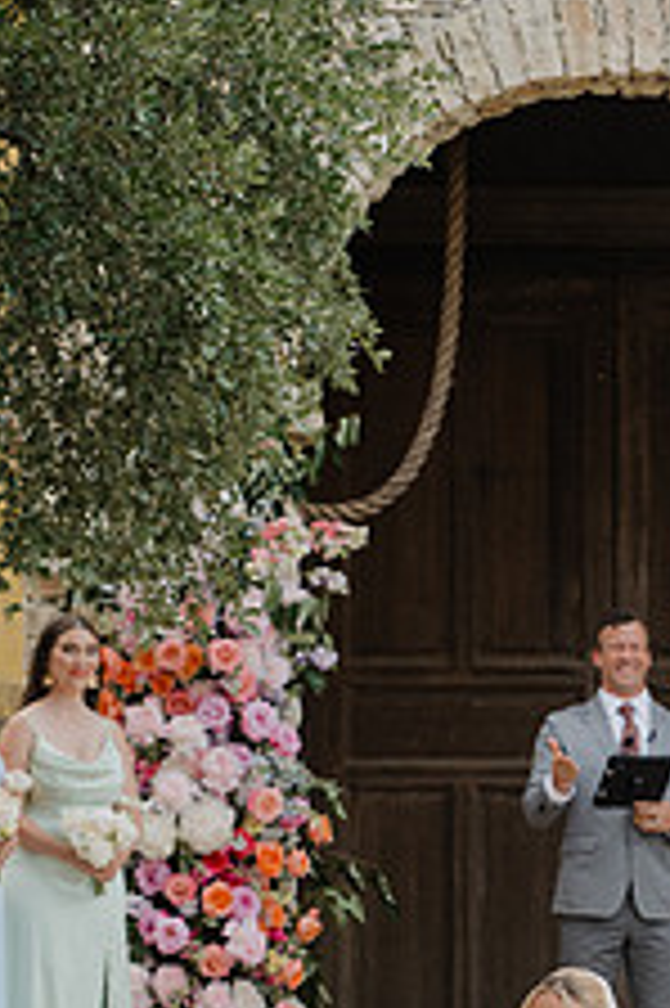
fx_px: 7297
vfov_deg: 7.9
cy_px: 891
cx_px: 589
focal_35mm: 261
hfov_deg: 5.3
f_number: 4.5
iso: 500
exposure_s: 1/1000
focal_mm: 130
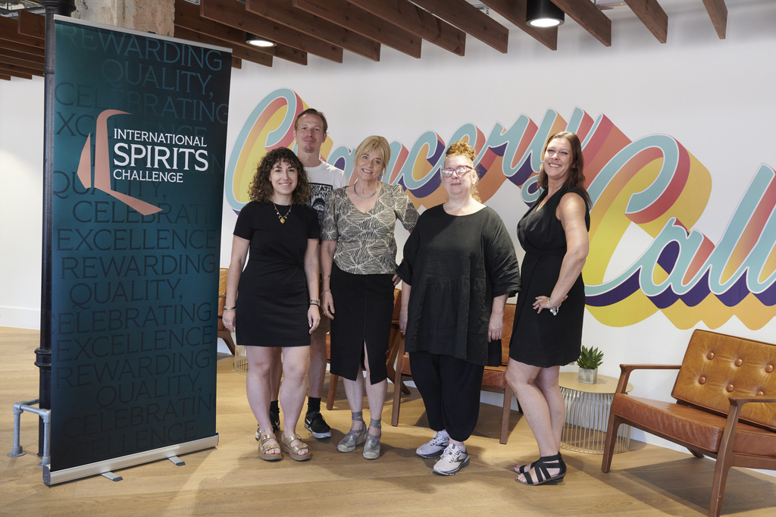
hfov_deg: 55.8
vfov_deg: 38.9
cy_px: 258
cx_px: 388
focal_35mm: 34
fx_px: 733
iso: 800
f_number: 5
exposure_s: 1/80
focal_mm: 34
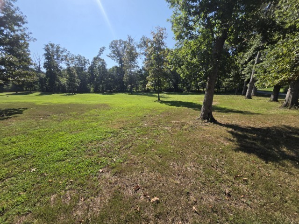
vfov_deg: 89.9
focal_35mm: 13
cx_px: 150
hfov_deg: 106.2
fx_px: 112
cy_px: 112
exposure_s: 1/3126
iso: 40
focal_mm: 2.2
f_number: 1.9
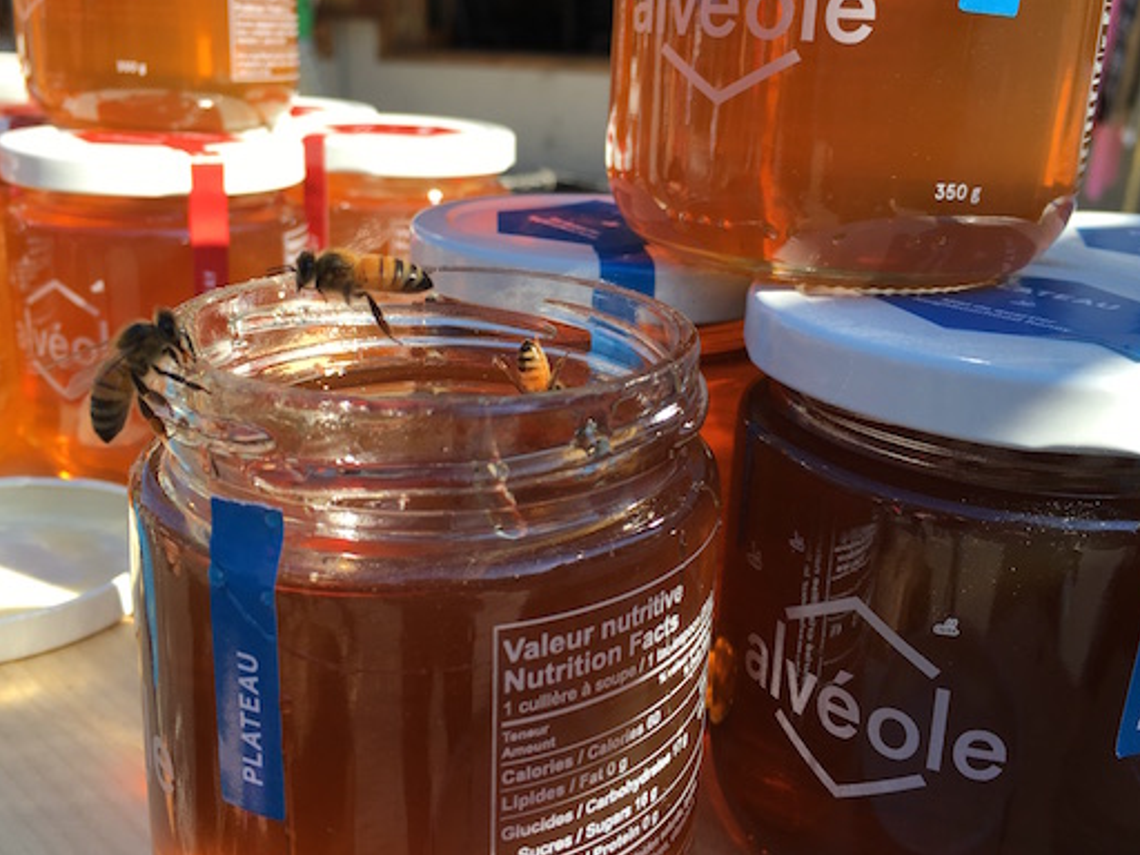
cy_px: 358
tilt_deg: -17.1
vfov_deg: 41.7
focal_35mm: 34
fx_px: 1120
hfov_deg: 53.9
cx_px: 594
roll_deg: -1.2
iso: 25
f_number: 2.2
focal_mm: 4.15
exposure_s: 1/499
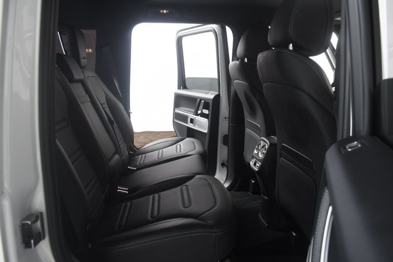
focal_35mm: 29
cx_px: 208
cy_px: 137
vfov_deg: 44.9
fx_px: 317
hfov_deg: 63.6
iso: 100
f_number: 5
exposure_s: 1/160
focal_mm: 18
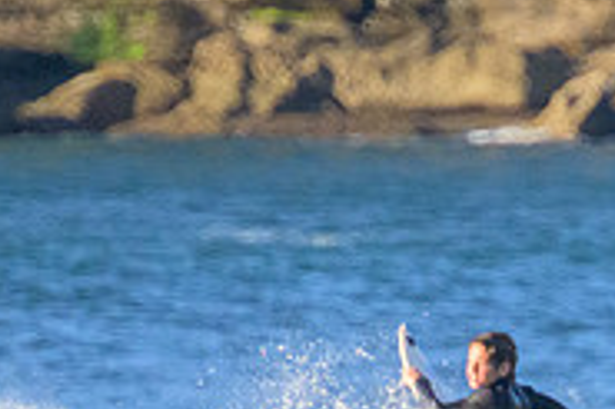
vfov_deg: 0.4
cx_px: 712
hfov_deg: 0.6
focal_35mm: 3213
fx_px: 54839
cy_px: 527
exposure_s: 1/2000
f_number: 11
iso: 6400
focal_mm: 800
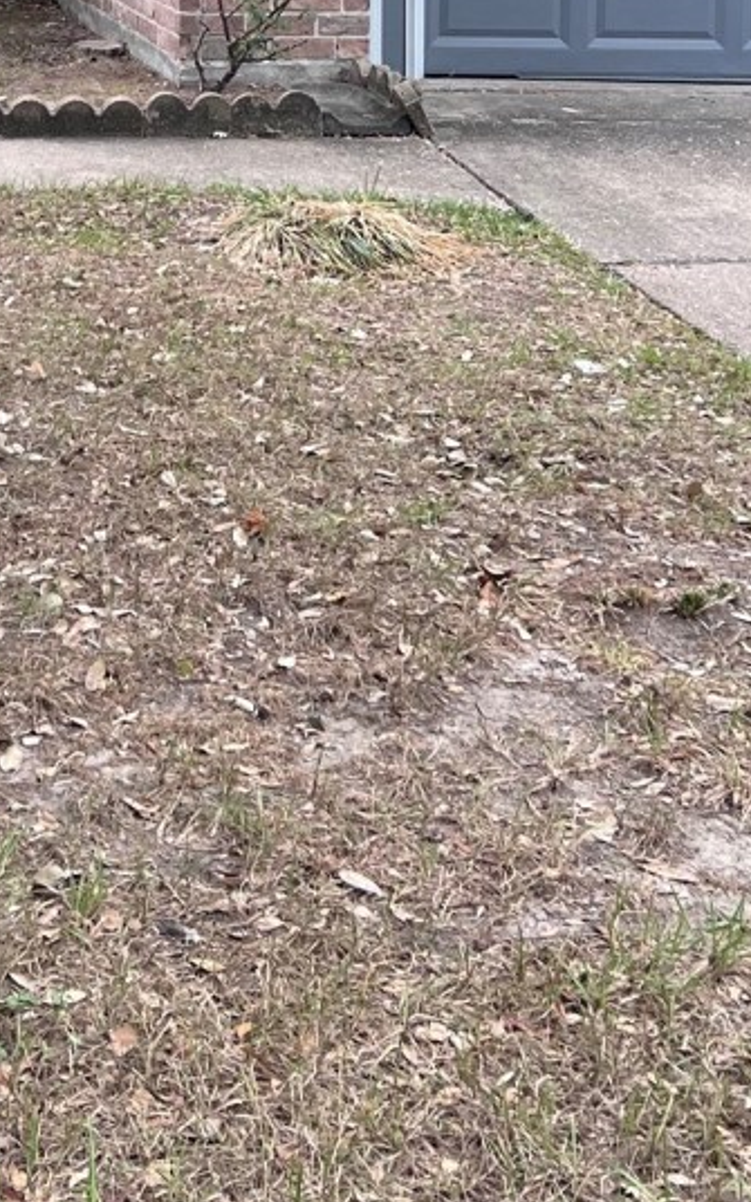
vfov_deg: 24.1
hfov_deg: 16.1
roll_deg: +0.0
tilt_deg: +0.9
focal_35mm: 79
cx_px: -29
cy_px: -175
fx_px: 2587
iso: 40
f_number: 1.5
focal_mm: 5.7
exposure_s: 1/218
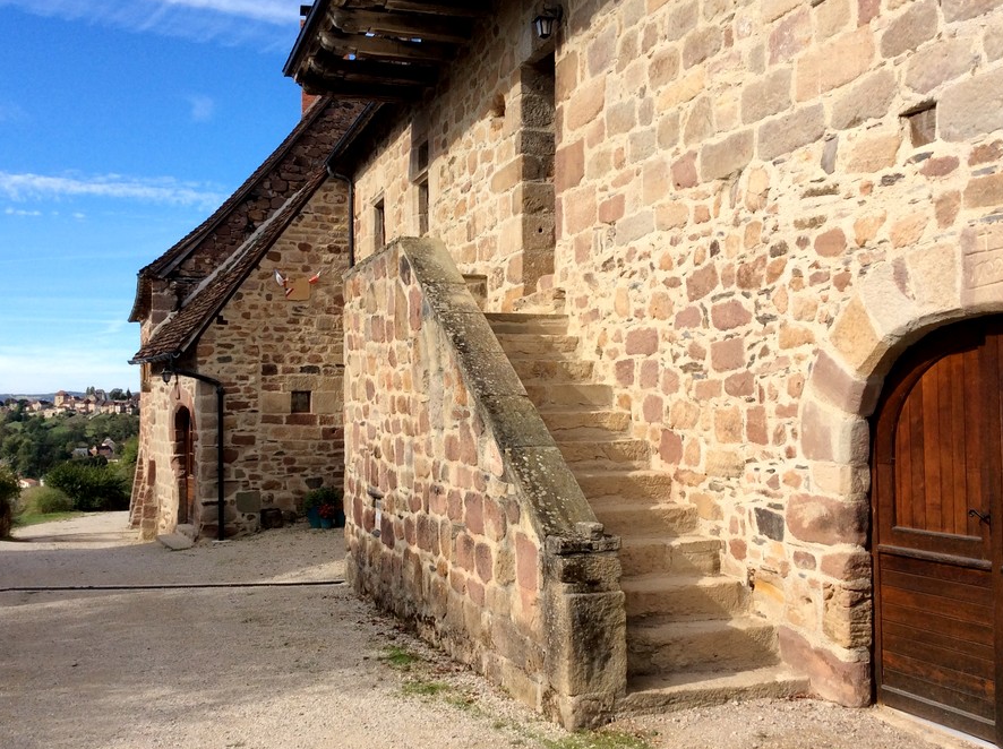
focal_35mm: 37
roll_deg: +1.5
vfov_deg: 38.6
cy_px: 376
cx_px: 489
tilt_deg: +0.6
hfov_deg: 50.2
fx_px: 1071
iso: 32
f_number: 2.4
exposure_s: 1/953
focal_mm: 3.3
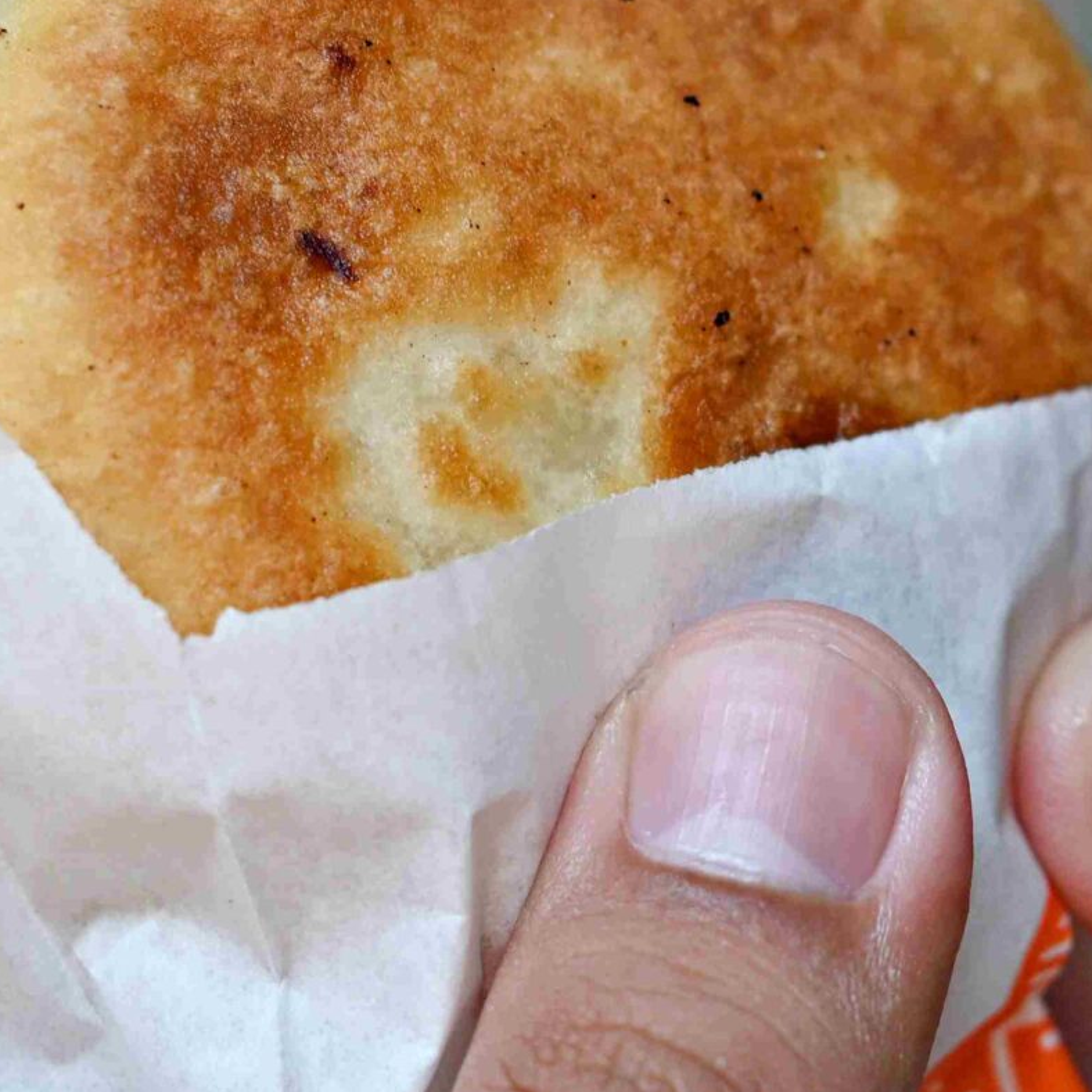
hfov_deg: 8.4
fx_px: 7388
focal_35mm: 207
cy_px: 440
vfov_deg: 8.5
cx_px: 728
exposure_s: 1/200
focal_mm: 50
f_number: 3.2
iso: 125
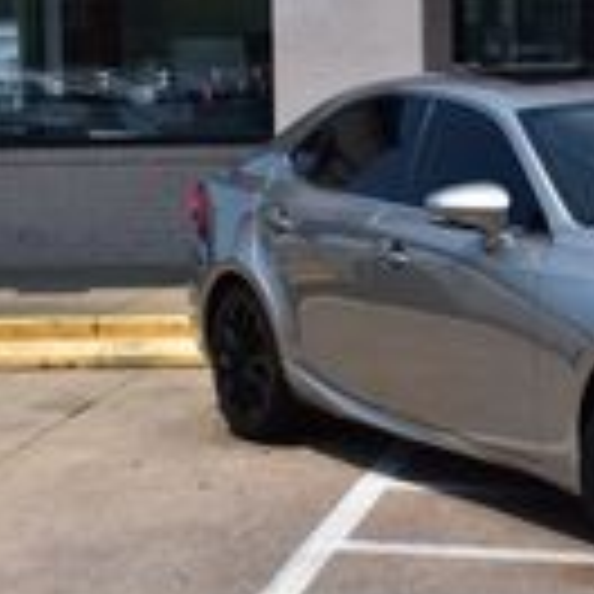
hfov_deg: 14.1
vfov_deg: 14.6
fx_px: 2316
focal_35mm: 119
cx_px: 738
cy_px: 158
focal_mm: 31
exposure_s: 1/500
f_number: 11
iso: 220
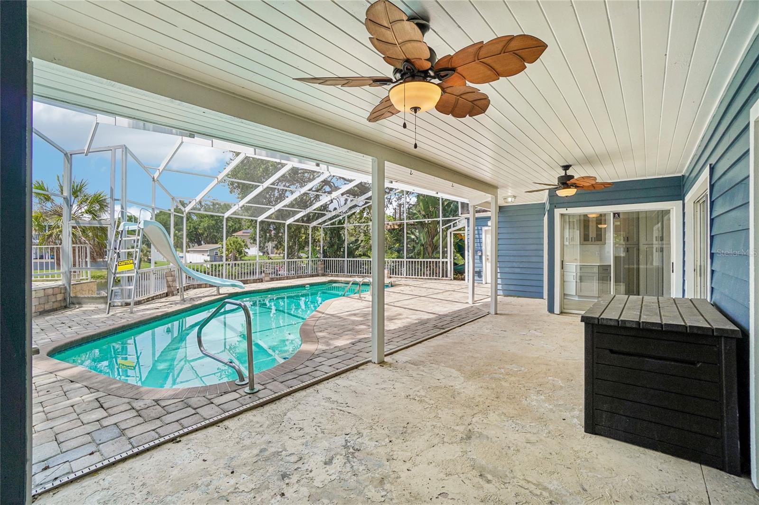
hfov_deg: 100.4
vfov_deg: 77.3
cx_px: 380
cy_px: 252
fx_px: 316
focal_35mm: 15
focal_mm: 10
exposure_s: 1/60
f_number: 8
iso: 100
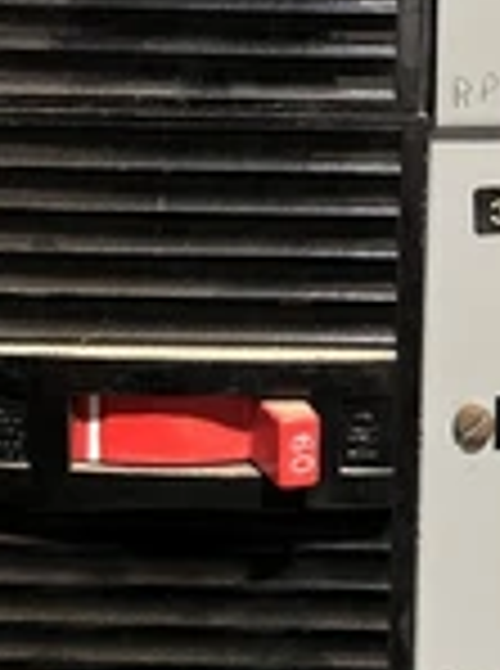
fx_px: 1354
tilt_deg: -8.2
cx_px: 270
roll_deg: +0.4
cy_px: 198
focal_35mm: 70
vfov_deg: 27.6
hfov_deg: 20.9
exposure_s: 1/60
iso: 400
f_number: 1.5
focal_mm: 5.7
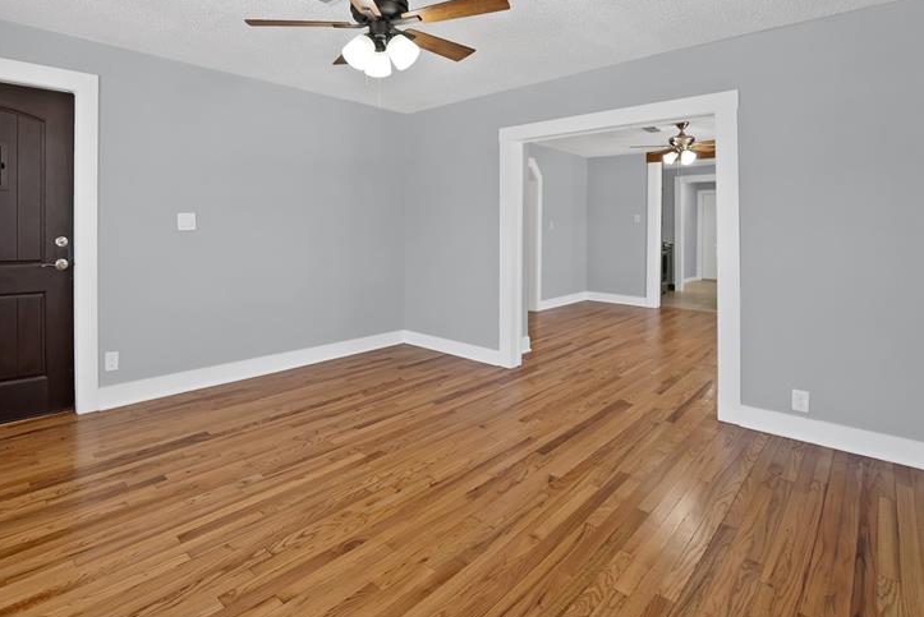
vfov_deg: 69.2
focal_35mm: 17
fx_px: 437
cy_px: 224
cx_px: 385
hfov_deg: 92.4
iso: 640
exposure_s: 1/4
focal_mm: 12
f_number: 9
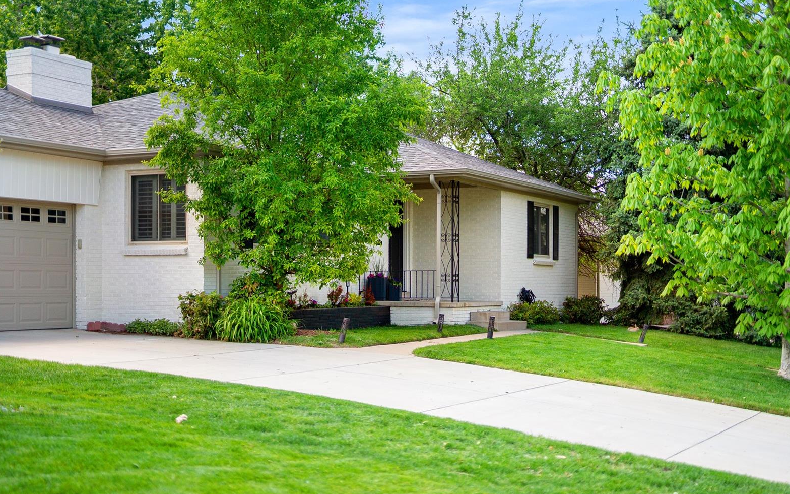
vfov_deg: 24.9
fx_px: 1120
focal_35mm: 52
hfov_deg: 38.9
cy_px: 262
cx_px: 392
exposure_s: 1/8000
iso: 400
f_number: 1.4
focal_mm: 50
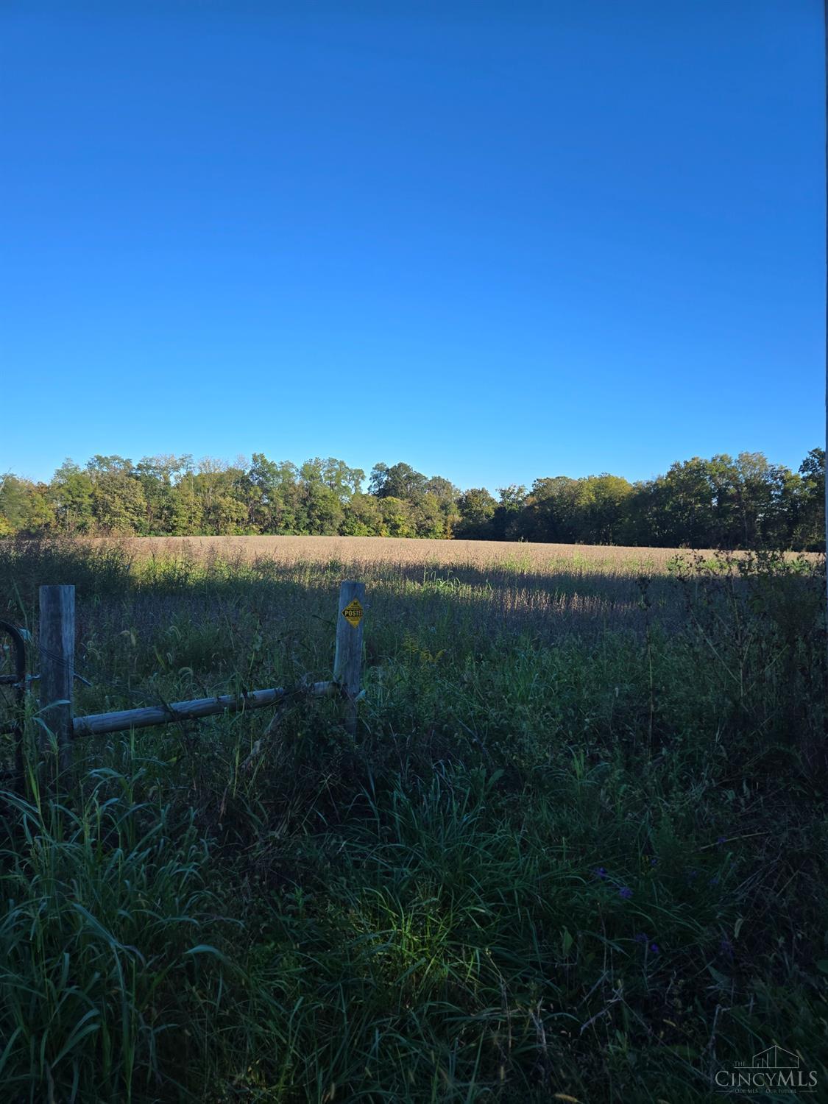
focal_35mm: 23
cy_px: 552
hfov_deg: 58.9
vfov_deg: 73.9
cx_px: 414
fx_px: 734
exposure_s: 1/942
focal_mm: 5.4
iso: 25
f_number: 1.8
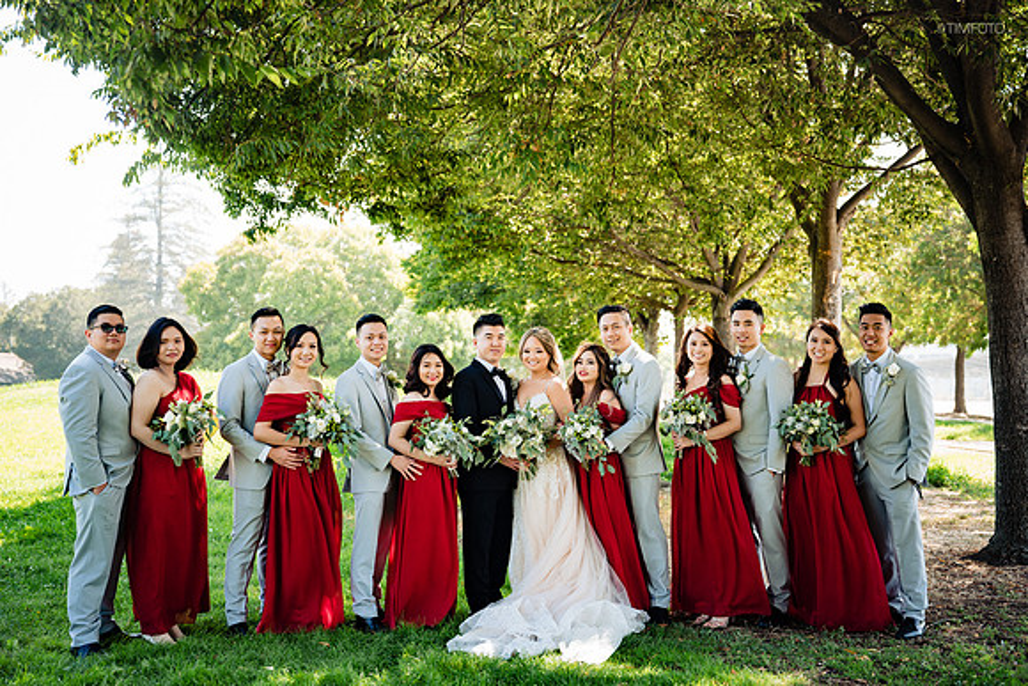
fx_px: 1428
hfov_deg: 39.6
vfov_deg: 27.0
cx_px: 514
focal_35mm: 50
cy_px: 343
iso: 200
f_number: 3.2
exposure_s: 1/200
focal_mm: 50
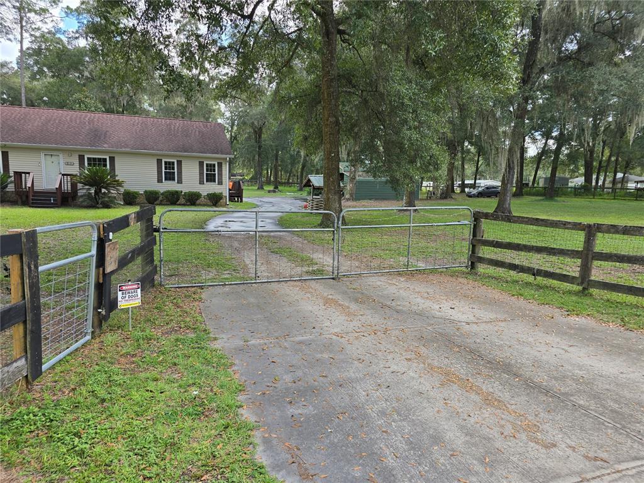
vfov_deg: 58.9
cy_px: 242
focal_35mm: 23
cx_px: 322
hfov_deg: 73.9
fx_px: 428
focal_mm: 6.3
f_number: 1.7
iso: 16
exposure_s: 1/180
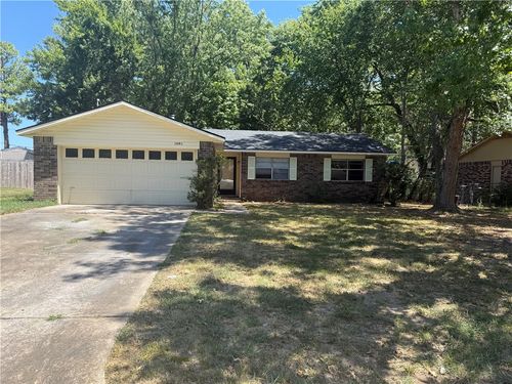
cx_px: 256
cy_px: 192
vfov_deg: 56.8
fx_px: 355
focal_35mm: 24
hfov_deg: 71.6
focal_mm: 6.76
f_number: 1.78
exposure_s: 1/1230
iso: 80
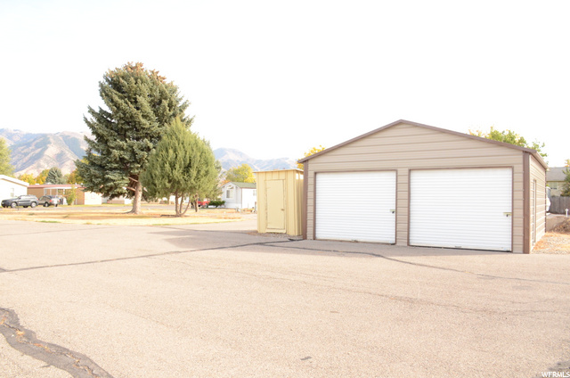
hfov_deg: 67.5
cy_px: 189
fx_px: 427
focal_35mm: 27
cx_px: 285
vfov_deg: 47.7
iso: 1600
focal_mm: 18
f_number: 6.3
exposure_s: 1/1000
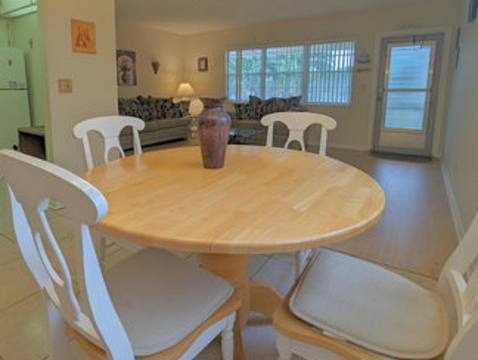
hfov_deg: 78.6
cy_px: 133
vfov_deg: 62.6
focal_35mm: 21
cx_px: 212
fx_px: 290
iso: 62
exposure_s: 1/120
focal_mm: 2.35
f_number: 2.2
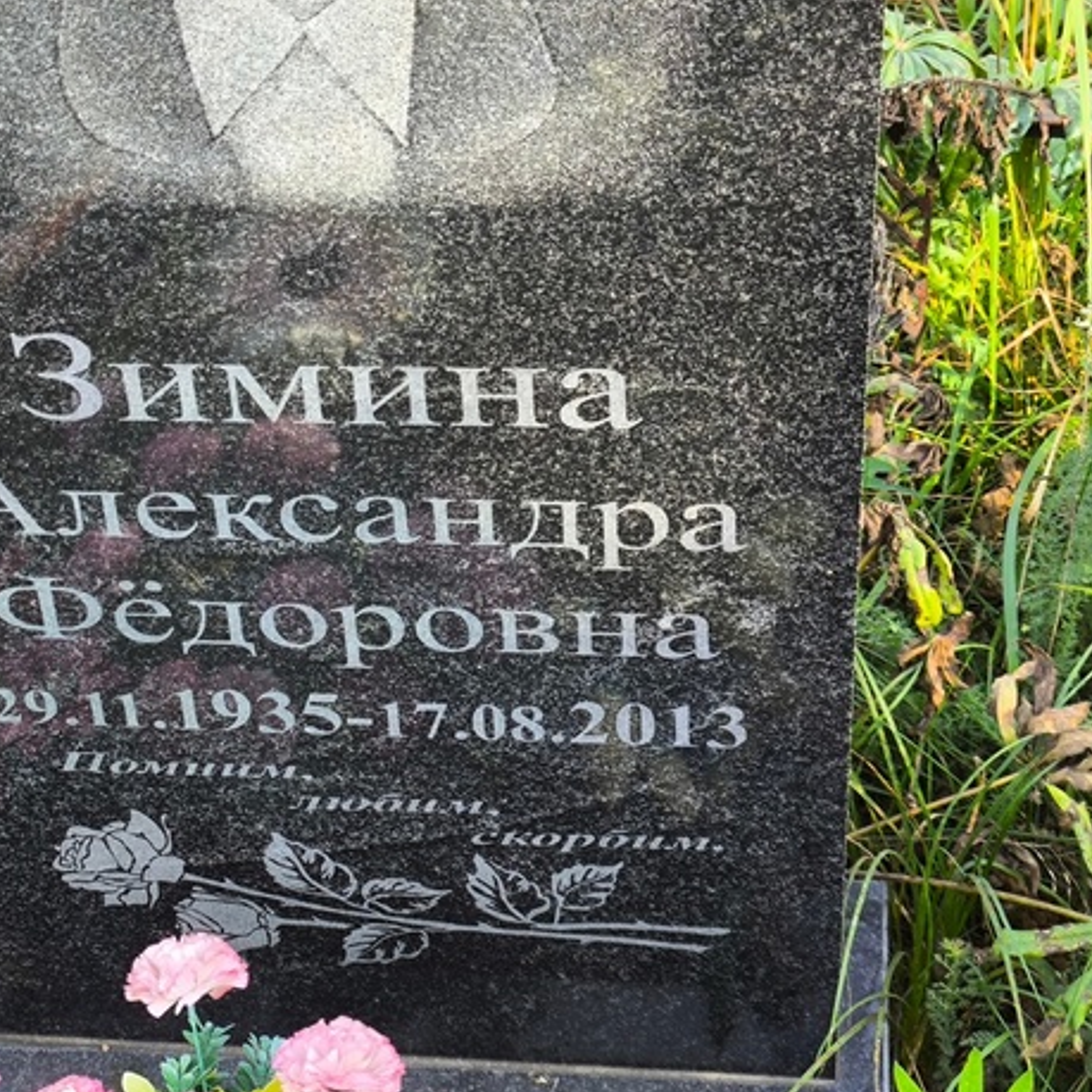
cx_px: 341
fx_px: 2748
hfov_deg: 22.4
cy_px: 576
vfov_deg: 22.5
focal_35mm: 77
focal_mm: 4.71
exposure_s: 1/102
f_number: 1.7
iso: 50
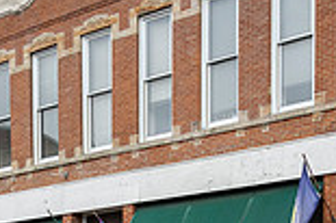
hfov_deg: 22.6
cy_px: 410
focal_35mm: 90
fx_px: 839
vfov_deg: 13.5
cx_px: 147
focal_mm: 24
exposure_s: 1/1600
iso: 1000
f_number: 4
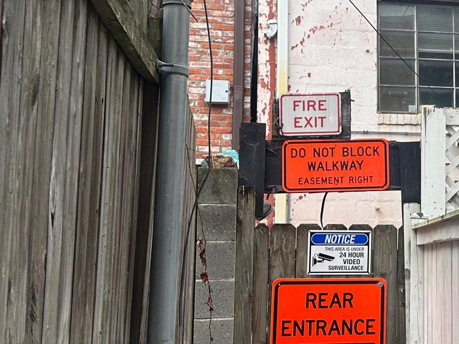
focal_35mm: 65
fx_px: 862
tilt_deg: +7.8
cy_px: 158
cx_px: 468
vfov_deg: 22.6
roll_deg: +0.7
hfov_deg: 27.9
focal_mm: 6.86
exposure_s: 1/638
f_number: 1.78
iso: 80
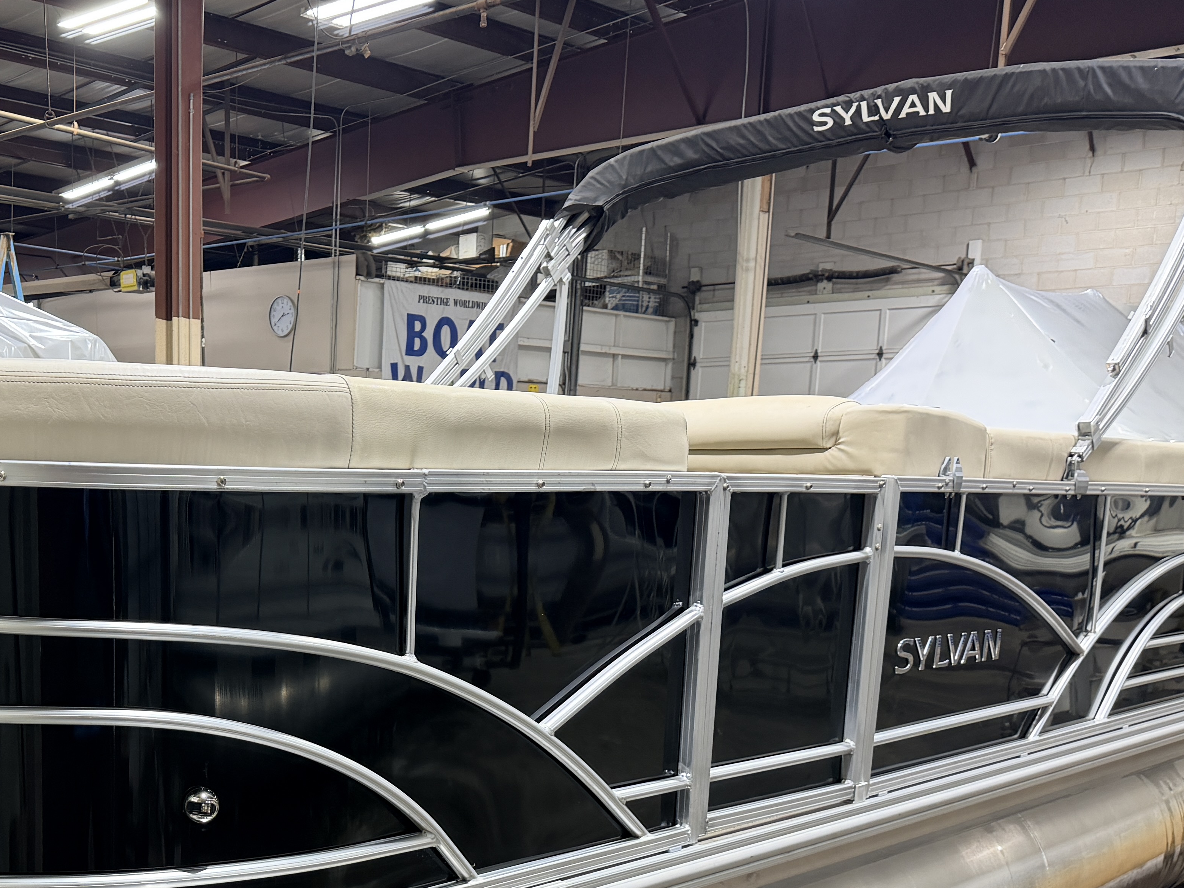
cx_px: 285
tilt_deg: -9.4
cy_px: 755
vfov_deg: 31.7
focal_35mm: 44
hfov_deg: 41.6
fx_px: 1505
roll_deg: -0.9
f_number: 1.78
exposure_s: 1/60
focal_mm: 6.76
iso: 125
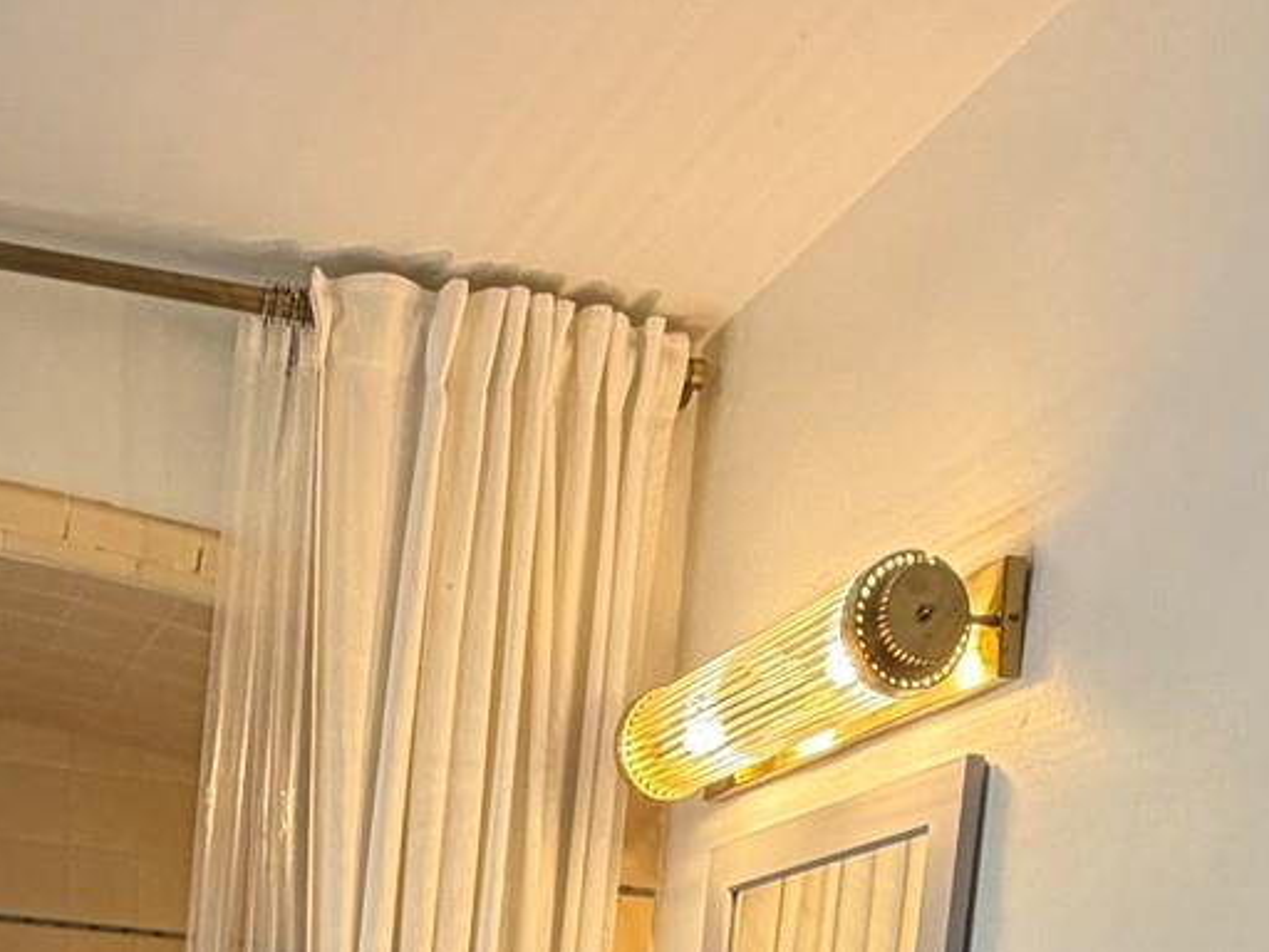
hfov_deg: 33.7
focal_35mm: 56
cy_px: 1641
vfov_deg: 20.1
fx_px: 2053
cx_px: 337
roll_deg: -2.3
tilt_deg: -11.1
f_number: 2.2
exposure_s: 1/60
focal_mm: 2.22
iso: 200
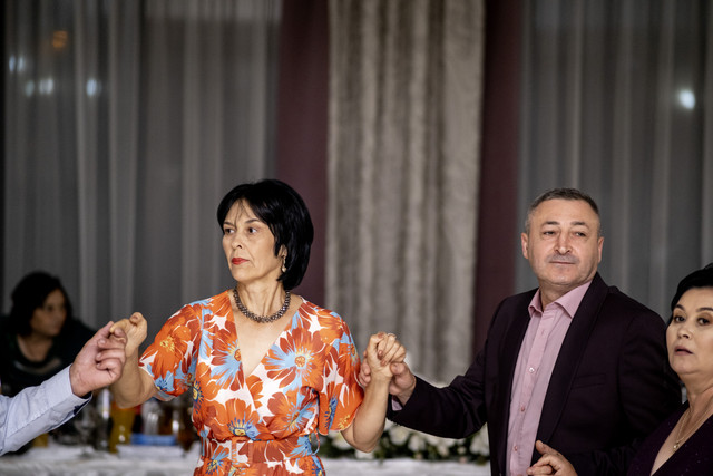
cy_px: 238
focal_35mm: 128
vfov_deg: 10.7
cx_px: 356
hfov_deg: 16.0
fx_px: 2536
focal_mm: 85
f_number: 1.8
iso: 1250
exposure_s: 1/250
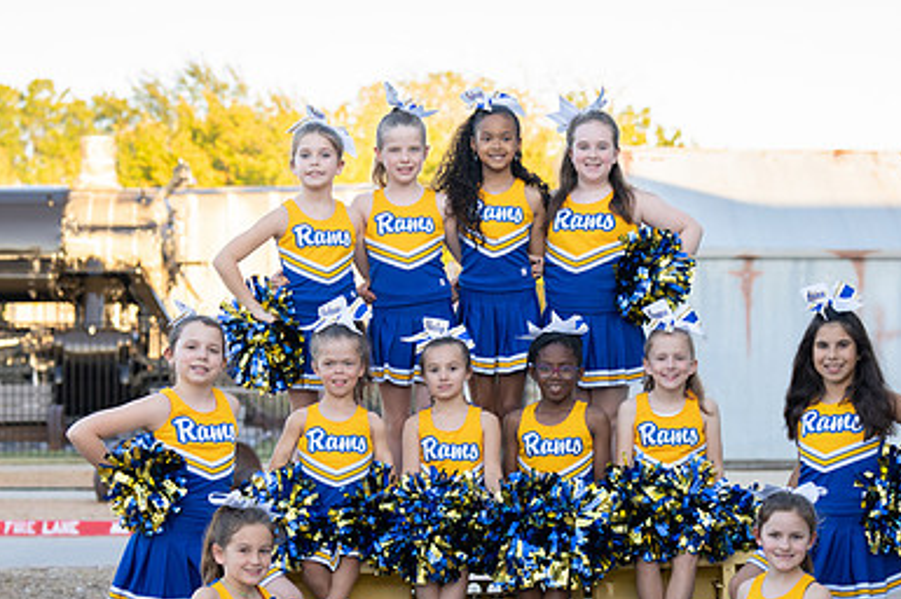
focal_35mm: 118
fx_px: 2951
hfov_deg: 17.3
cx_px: 552
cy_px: 459
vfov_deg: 11.6
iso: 320
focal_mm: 70
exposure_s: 1/320
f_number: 3.5
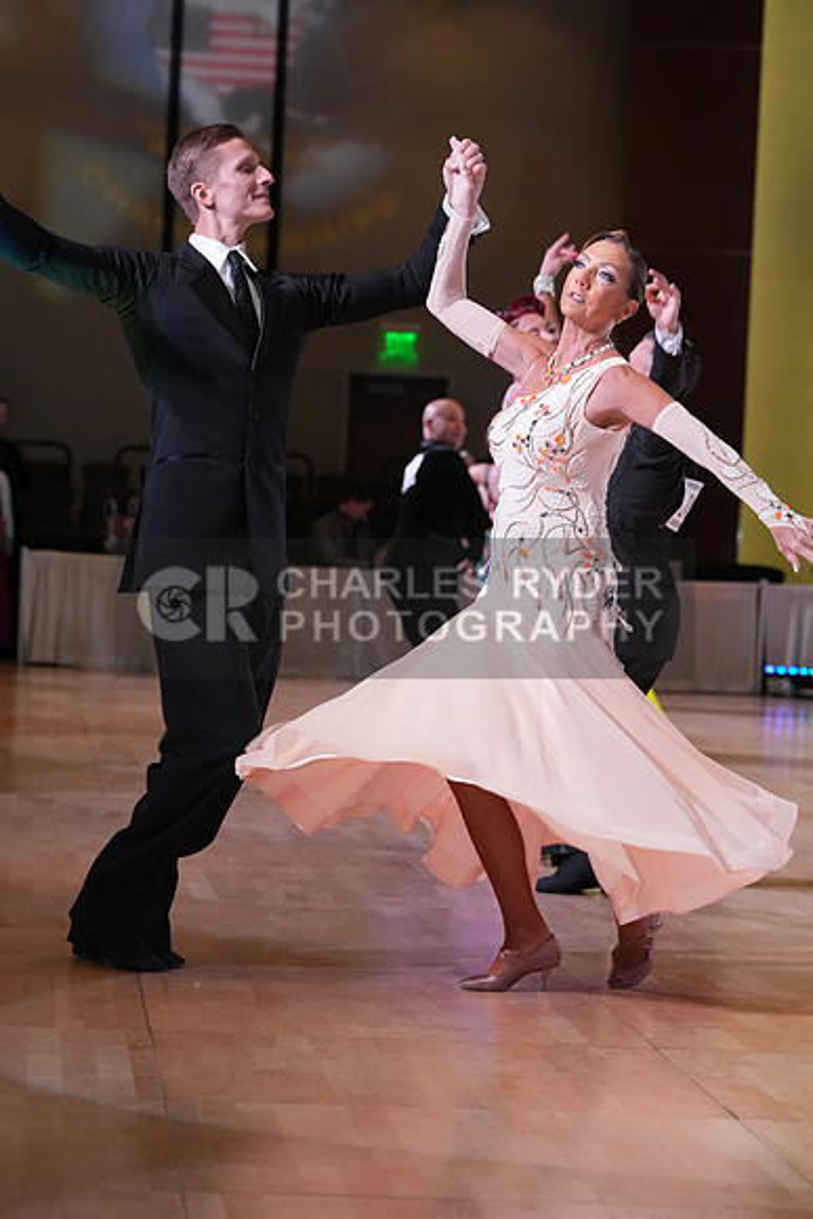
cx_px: 406
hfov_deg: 11.2
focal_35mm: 123
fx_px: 4164
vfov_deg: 16.6
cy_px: 610
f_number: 5.6
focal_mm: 123
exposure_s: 1/200
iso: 2500
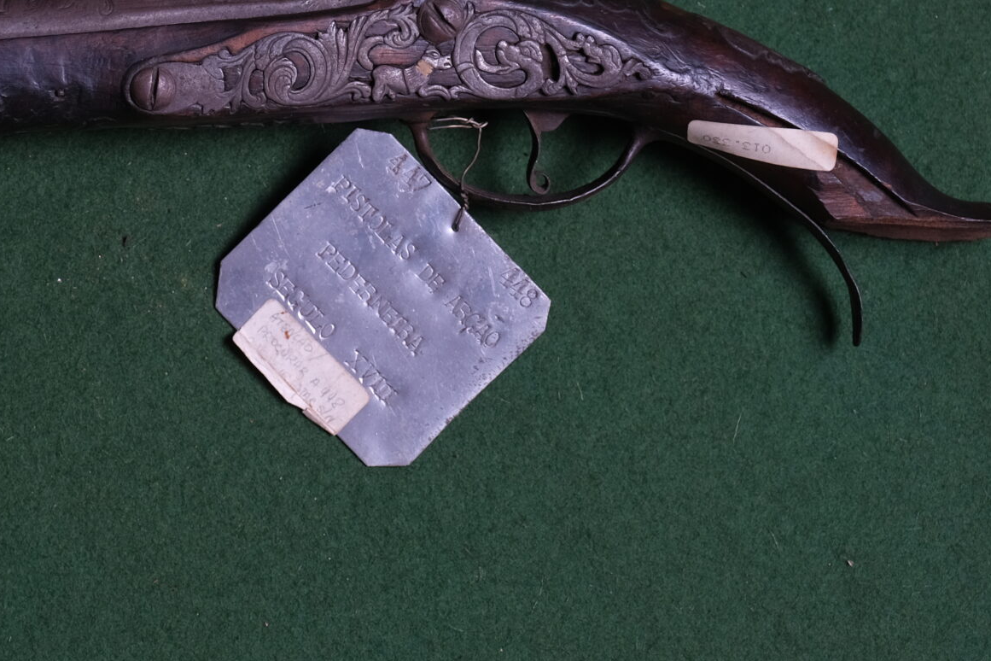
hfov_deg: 12.6
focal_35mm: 161
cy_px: 148
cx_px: 44
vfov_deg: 8.5
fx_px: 4432
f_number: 5.6
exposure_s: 1/160
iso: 320
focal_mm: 48.5
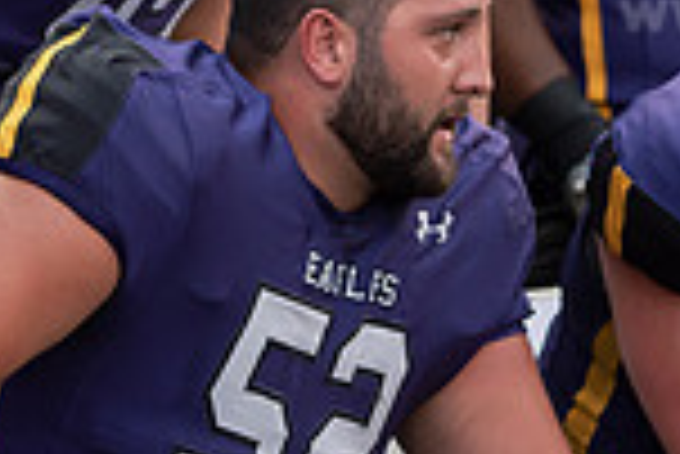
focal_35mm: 377
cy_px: 106
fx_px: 7128
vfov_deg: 3.7
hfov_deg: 5.5
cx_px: 414
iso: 1250
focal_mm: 98
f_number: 3.2
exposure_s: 1/640
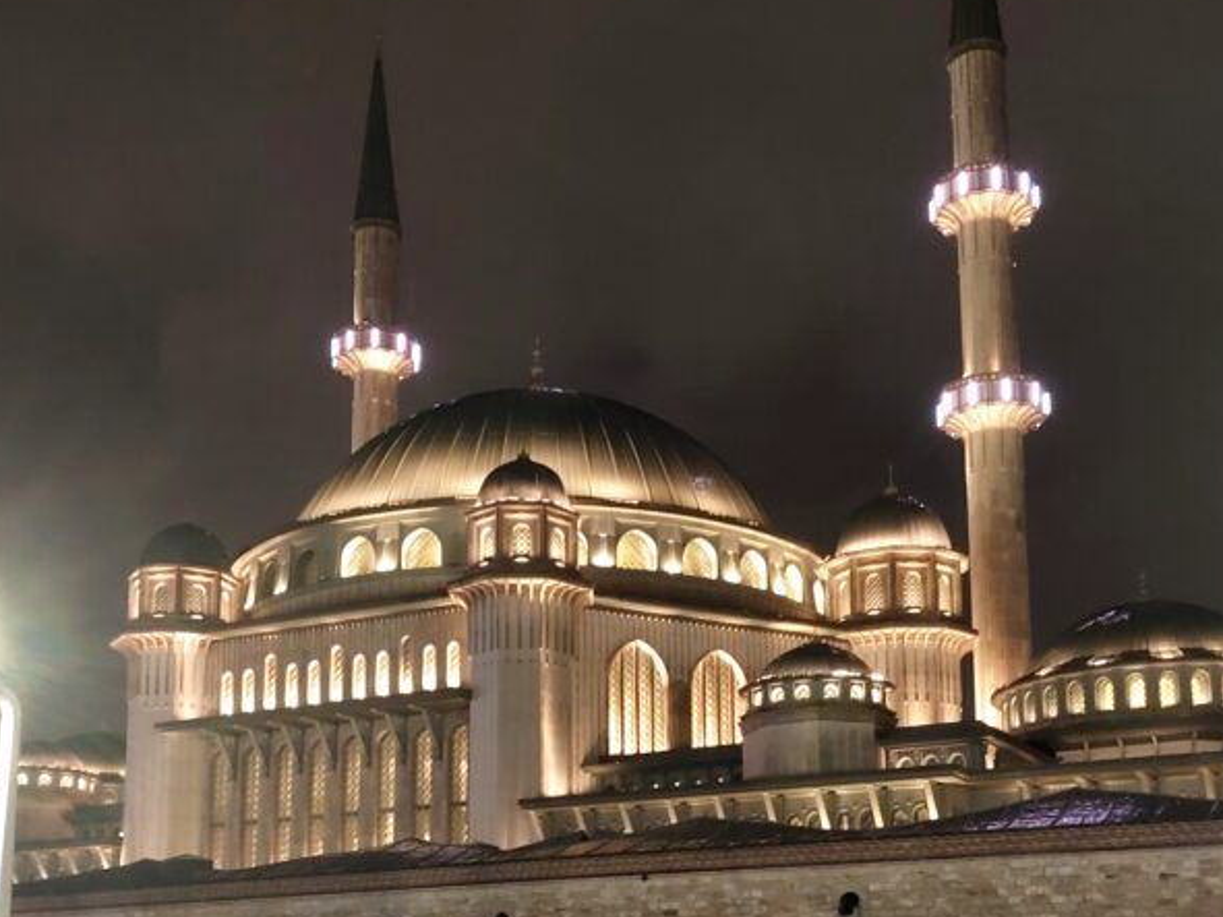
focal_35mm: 52
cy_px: 731
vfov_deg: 27.5
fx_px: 1837
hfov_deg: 36.8
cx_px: 648
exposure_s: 1/24
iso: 640
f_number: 1.8
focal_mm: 4.6
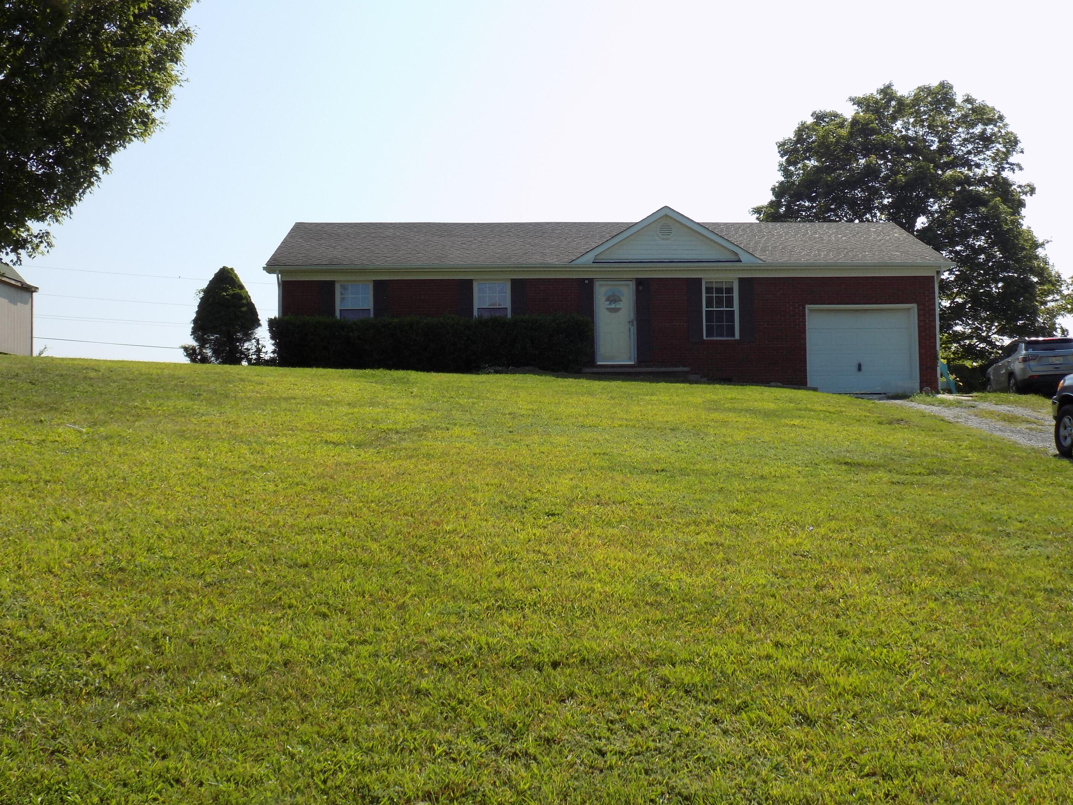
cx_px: 563
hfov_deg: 51.3
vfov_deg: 39.7
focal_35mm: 36
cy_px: 392
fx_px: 1116
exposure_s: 1/800
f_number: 3.4
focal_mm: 6.1
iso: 80
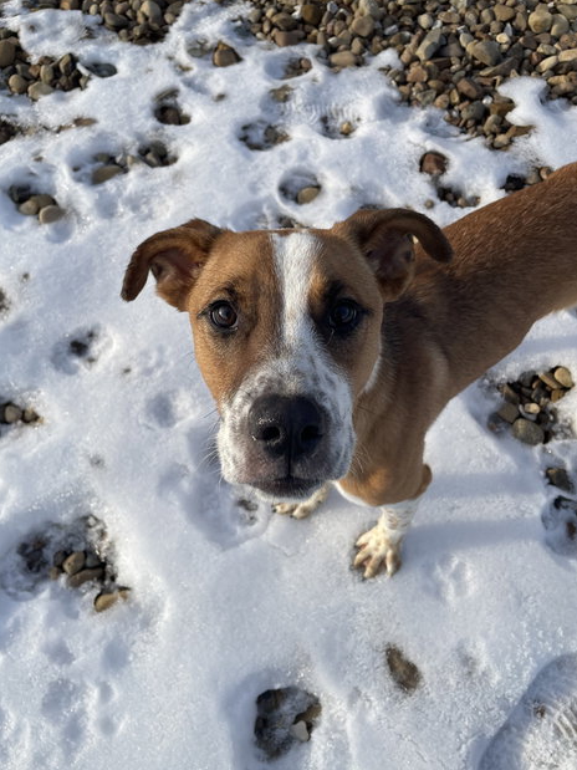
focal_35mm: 28
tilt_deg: -57.6
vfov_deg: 63.4
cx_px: 290
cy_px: 370
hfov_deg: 49.7
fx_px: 623
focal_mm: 4.2
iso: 32
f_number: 1.6
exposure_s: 1/2353
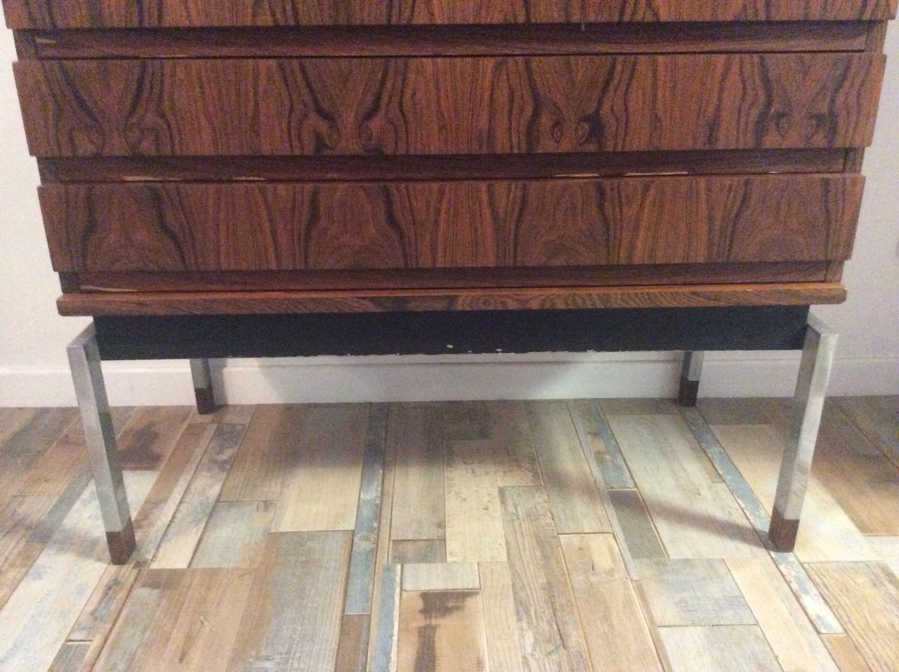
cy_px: 336
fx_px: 830
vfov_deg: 44.1
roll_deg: +0.8
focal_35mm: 32
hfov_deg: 56.9
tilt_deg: -22.9
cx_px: 450
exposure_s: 1/17
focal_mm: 3.3
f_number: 2.4
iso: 640
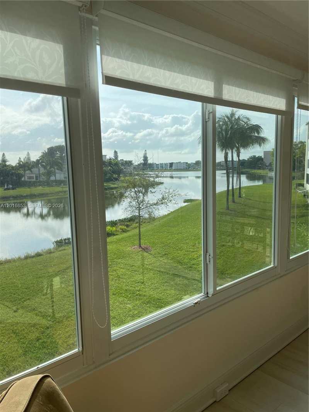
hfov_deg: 53.1
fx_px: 309
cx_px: 154
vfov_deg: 67.3
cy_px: 206
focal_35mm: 26
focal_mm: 4.2
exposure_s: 1/2257
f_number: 1.6
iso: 32
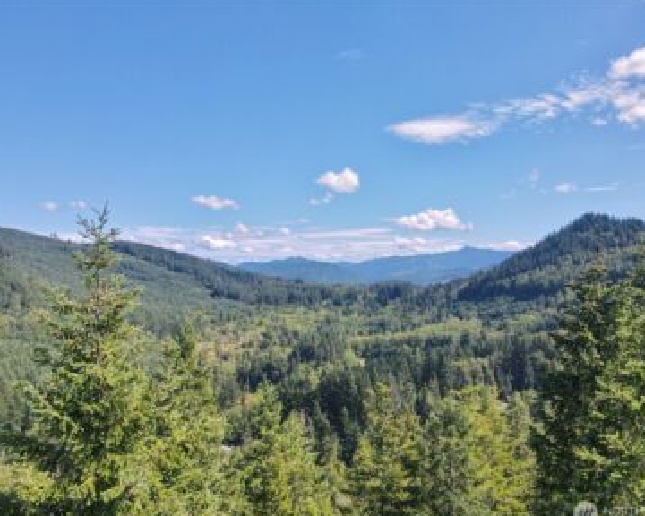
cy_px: 263
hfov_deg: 66.0
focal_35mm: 26
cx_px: 331
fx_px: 496
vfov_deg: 54.9
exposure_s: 1/640
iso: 100
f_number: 2.8
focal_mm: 4.5
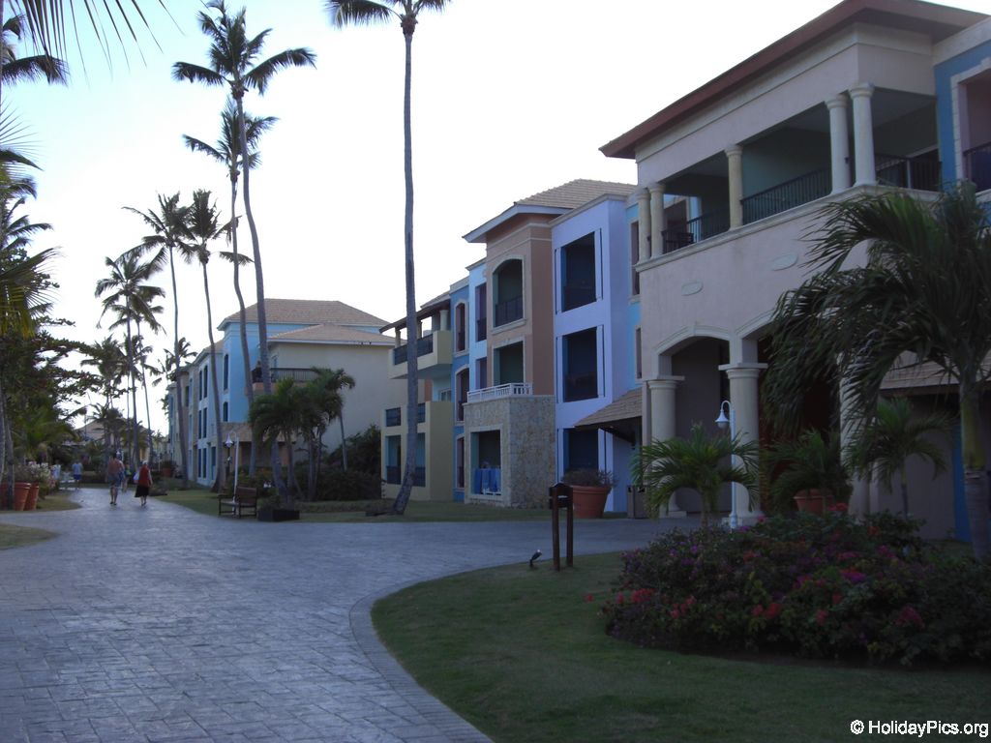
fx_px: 1088
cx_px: 496
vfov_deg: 37.7
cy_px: 372
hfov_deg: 49.0
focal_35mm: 38
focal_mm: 6.2
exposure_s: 1/500
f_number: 2.7
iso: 64
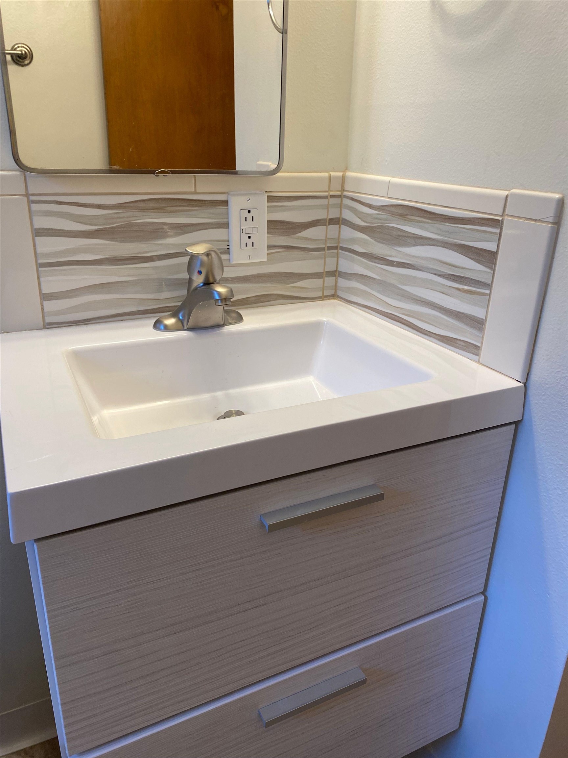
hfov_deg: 53.1
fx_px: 569
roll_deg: -1.0
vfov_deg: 67.3
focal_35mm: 26
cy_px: 379
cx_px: 284
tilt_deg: -21.1
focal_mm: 4.25
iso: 64
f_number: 1.8
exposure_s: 1/60
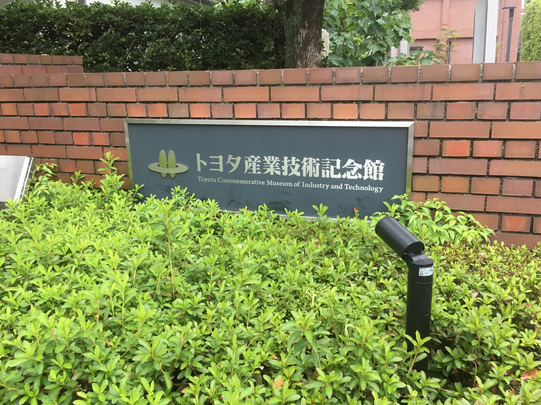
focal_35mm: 31
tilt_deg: -15.0
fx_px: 484
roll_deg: +1.0
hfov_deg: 58.3
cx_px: 287
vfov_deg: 45.4
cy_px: 200
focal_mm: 4.15
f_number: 2.2
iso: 25
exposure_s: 1/40
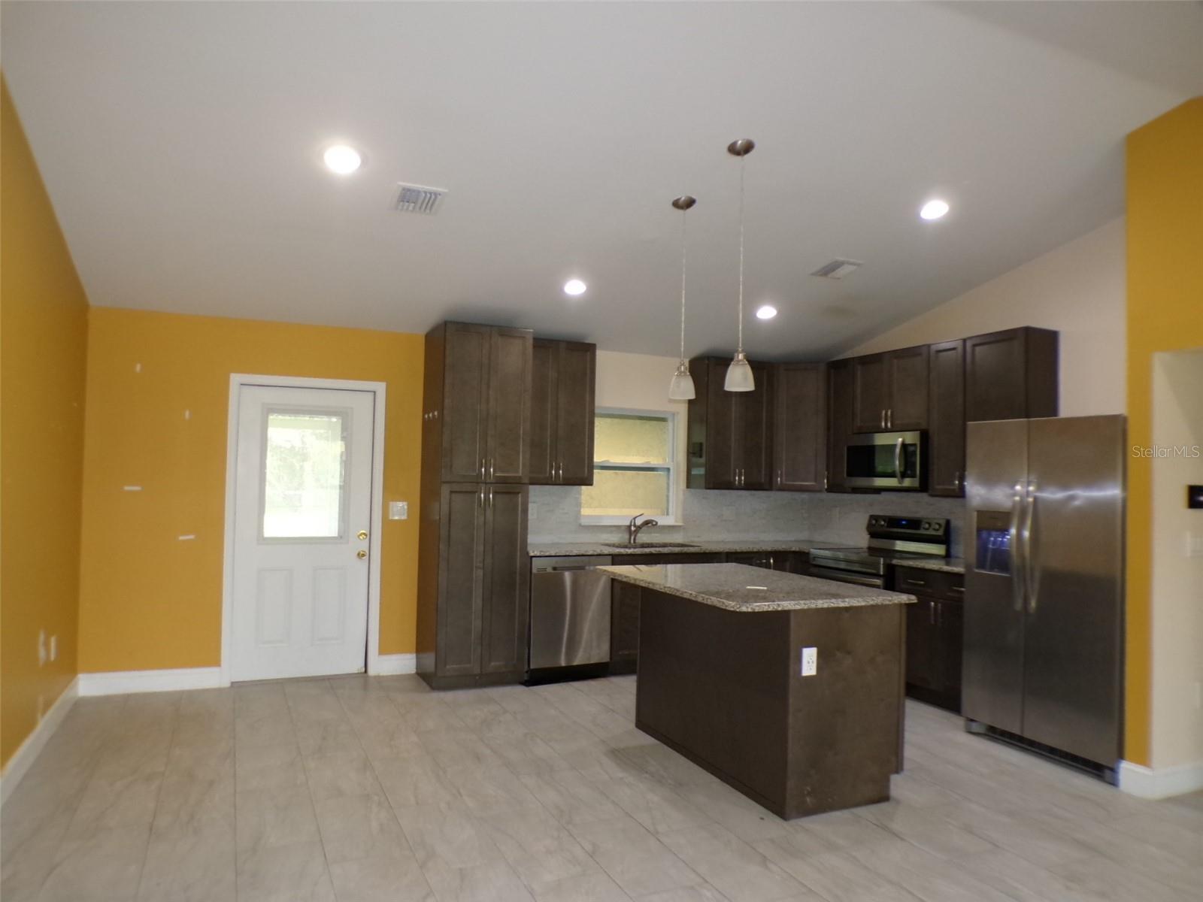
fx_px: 834
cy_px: 451
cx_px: 602
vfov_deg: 56.8
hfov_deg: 71.6
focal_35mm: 24
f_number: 3
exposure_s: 1/34
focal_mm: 4.3
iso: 247
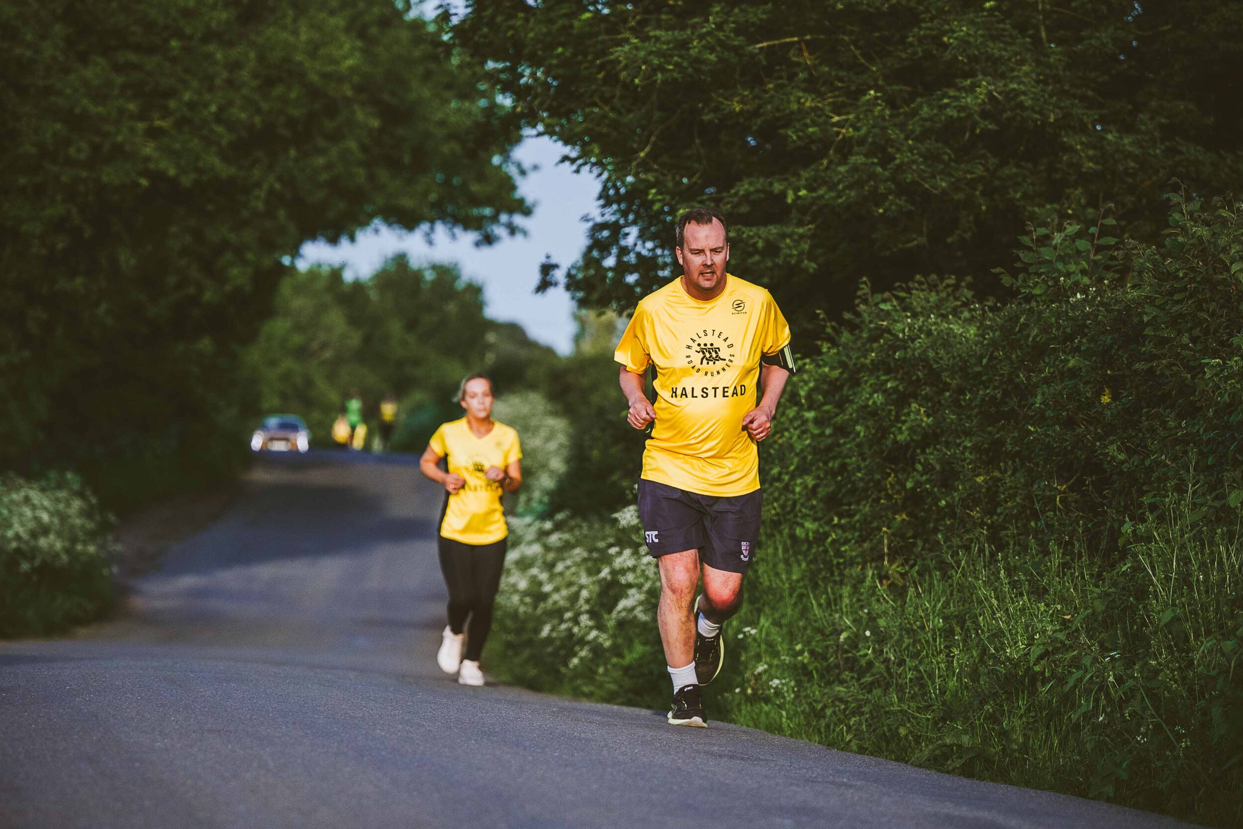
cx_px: 631
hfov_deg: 10.0
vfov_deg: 6.7
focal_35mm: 206
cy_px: 421
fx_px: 7113
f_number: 2.8
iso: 500
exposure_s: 1/6400
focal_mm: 135
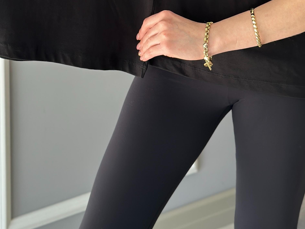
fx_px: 907
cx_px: 154
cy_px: -89
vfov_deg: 13.7
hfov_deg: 19.1
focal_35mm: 103
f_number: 1.78
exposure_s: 1/167
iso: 64
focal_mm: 6.86
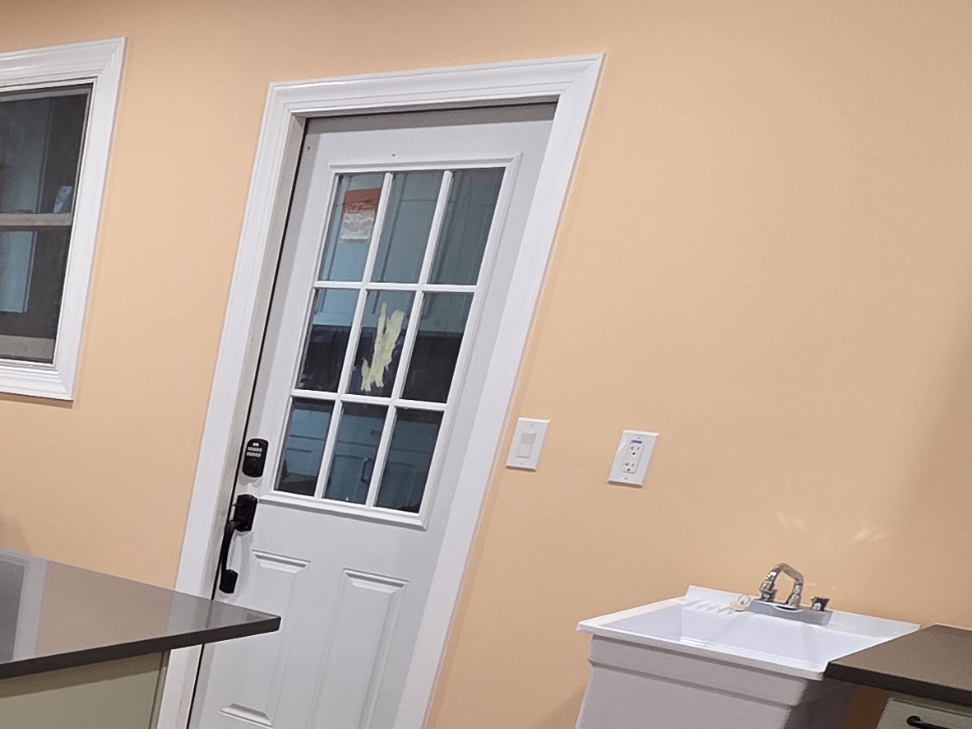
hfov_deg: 32.8
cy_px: 873
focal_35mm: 44
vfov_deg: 28.6
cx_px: -271
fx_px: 1235
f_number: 2.2
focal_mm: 2.2
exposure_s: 1/60
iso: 200
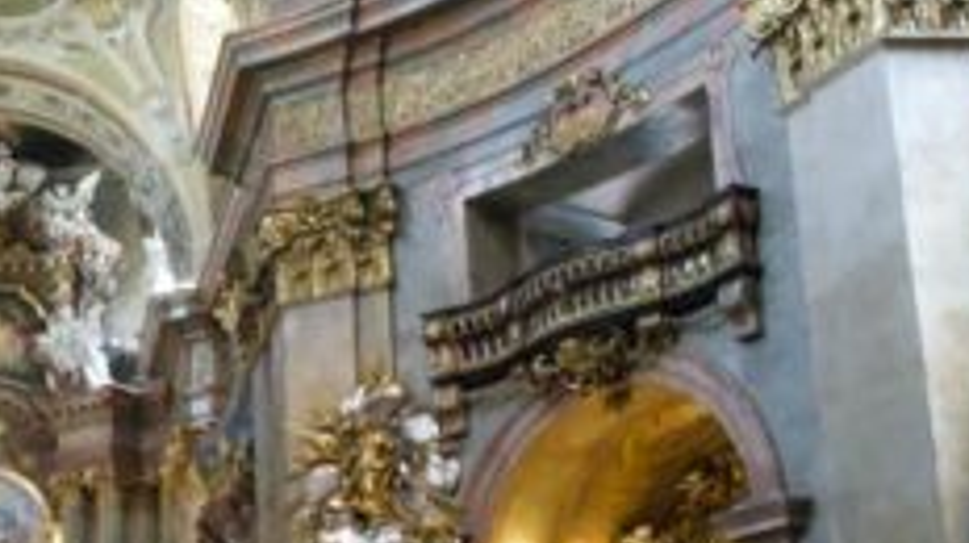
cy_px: 533
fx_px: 1566
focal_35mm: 61
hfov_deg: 31.7
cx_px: 0
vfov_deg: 19.2
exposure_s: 1/30
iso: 36000
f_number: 22
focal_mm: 18
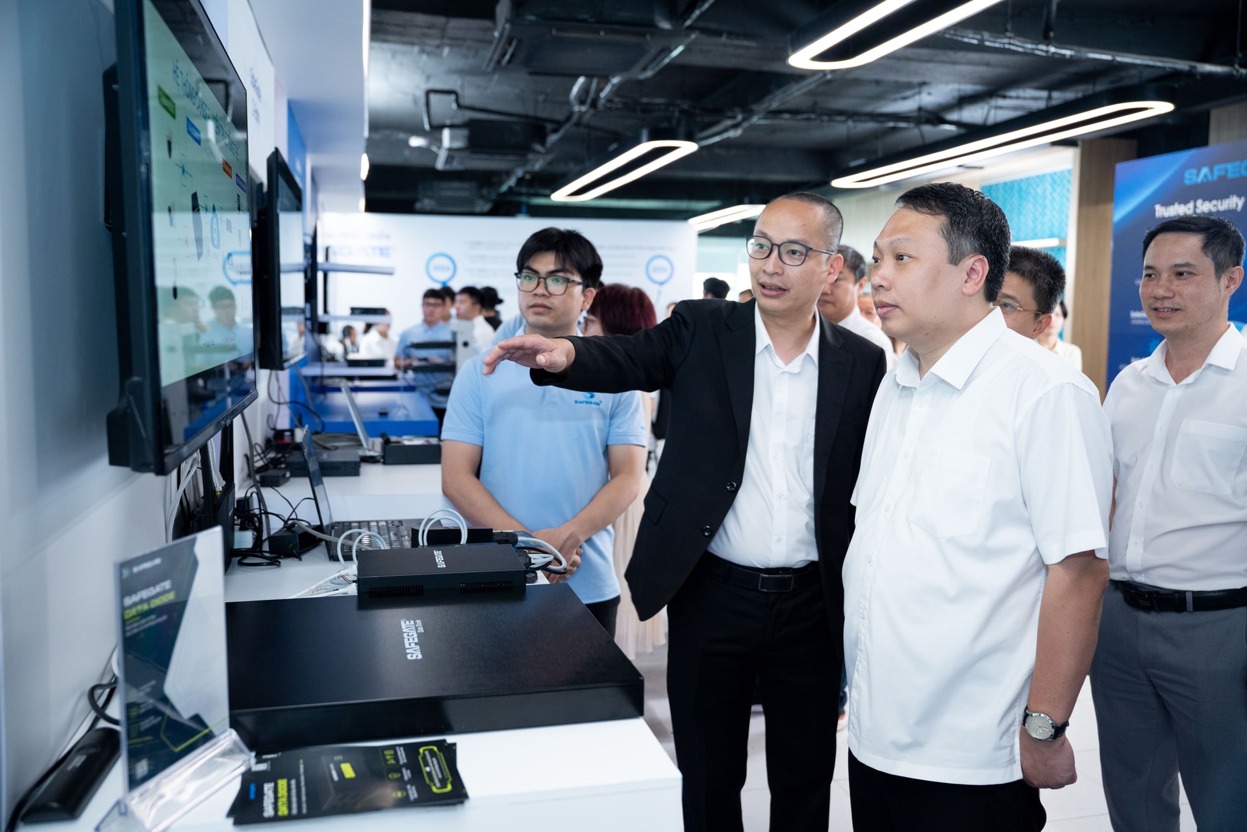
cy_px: 416
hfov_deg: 61.1
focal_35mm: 30
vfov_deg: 43.0
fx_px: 1056
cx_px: 624
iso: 1250
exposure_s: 1/160
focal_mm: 30.5
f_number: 3.2
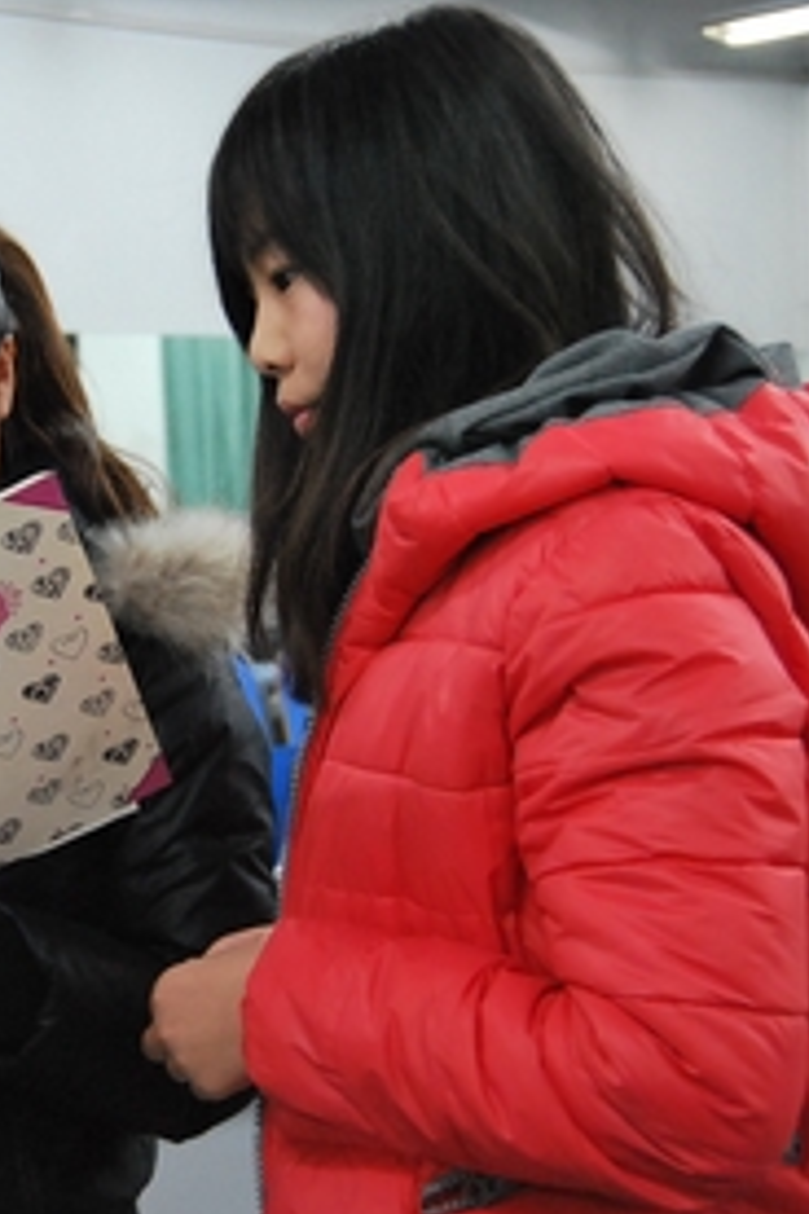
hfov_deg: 18.8
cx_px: 35
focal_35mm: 71
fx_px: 2385
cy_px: 605
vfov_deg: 28.5
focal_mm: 31
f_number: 4.5
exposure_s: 1/80
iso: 1600
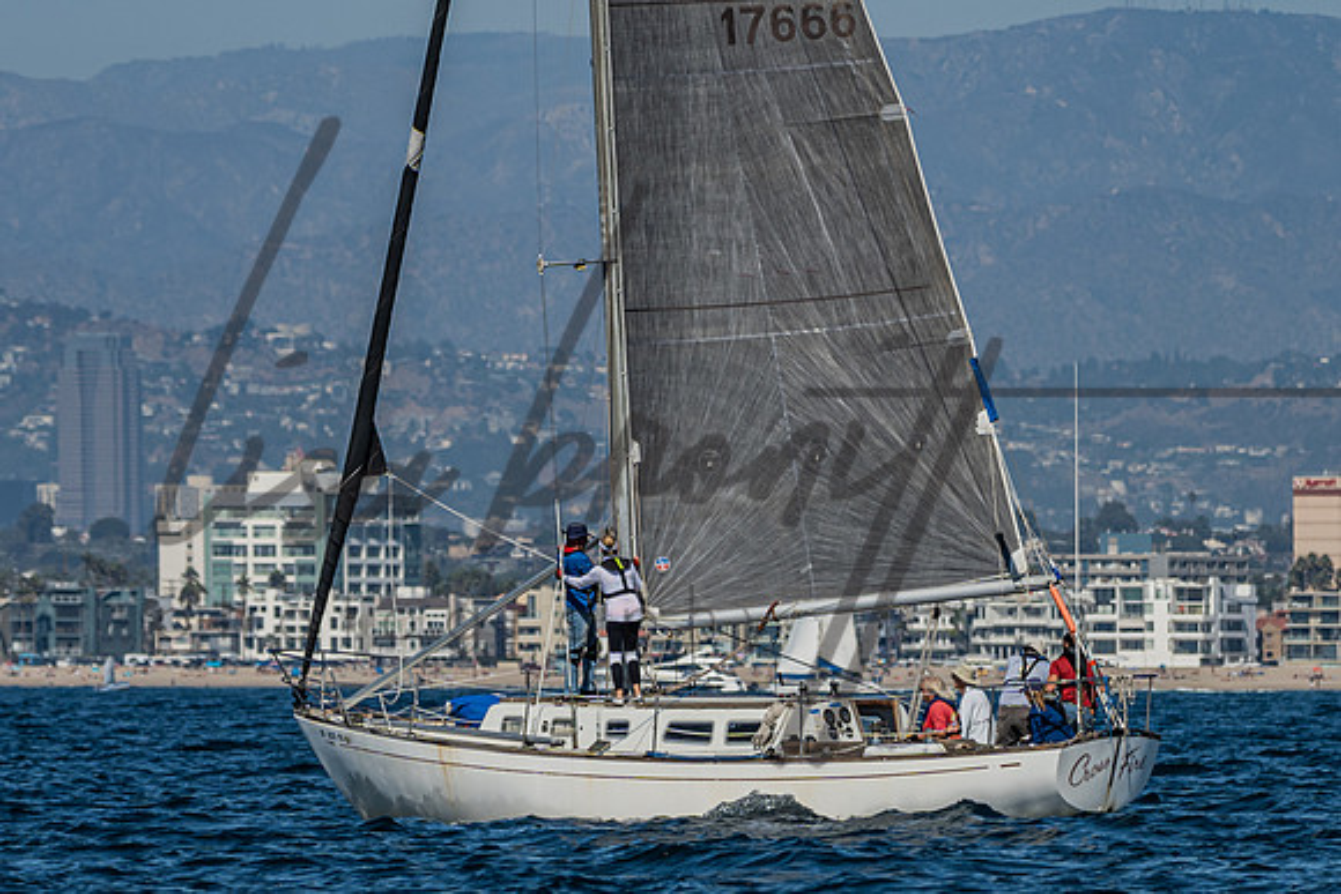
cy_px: 243
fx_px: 19782
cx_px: 922
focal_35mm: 531
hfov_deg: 3.9
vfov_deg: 2.6
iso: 100
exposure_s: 1/1250
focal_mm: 220
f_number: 5.3
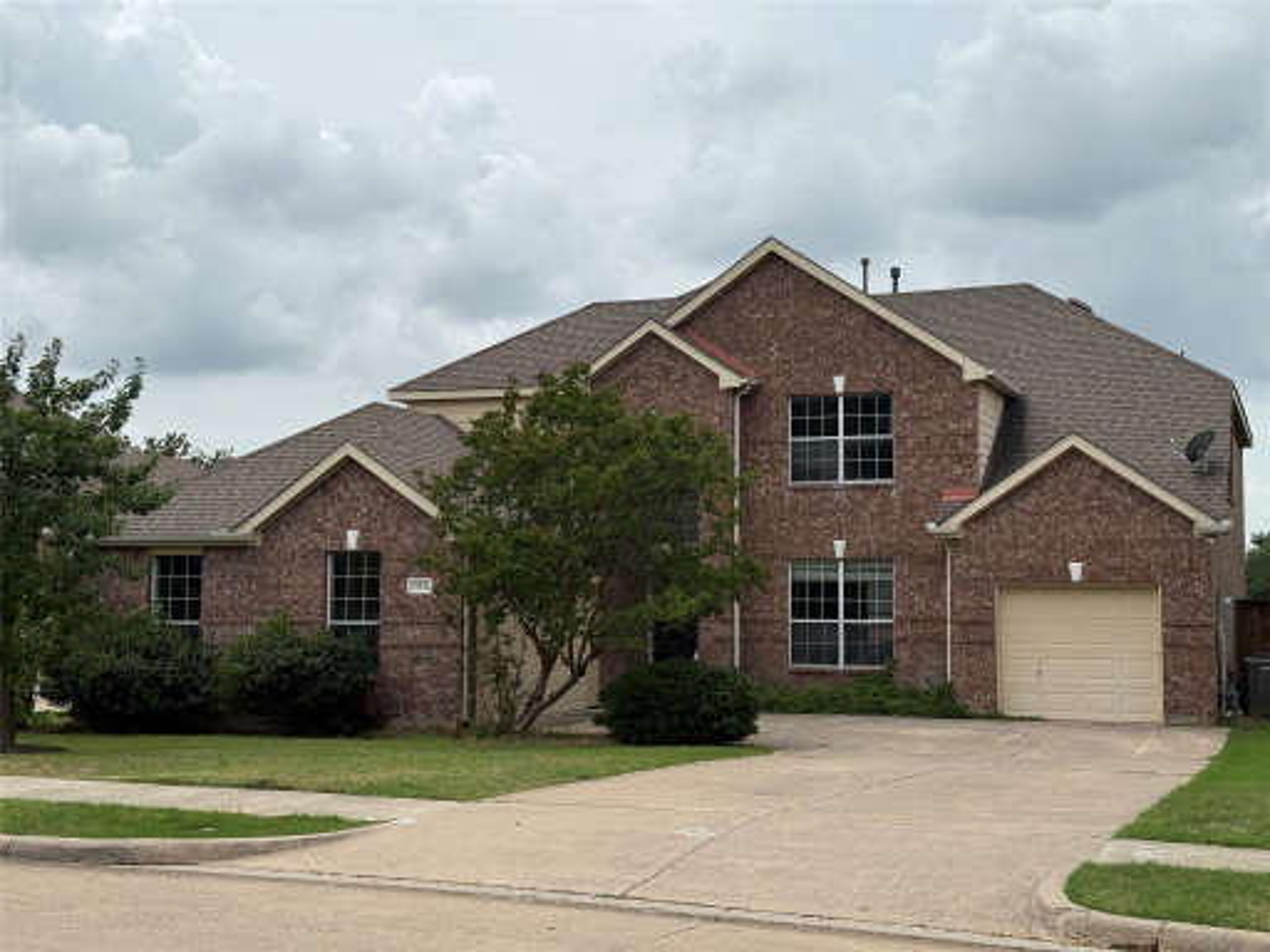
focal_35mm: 48
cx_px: 635
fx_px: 1761
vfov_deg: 30.3
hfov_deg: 39.7
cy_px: 476
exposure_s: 1/8772
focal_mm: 6.76
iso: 64
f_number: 1.78
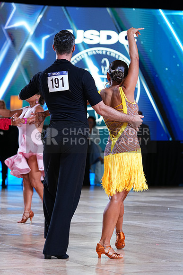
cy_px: 138
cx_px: 92
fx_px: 937
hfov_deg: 11.2
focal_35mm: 123
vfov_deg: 16.6
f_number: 4
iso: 1000
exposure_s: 1/400
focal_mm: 123
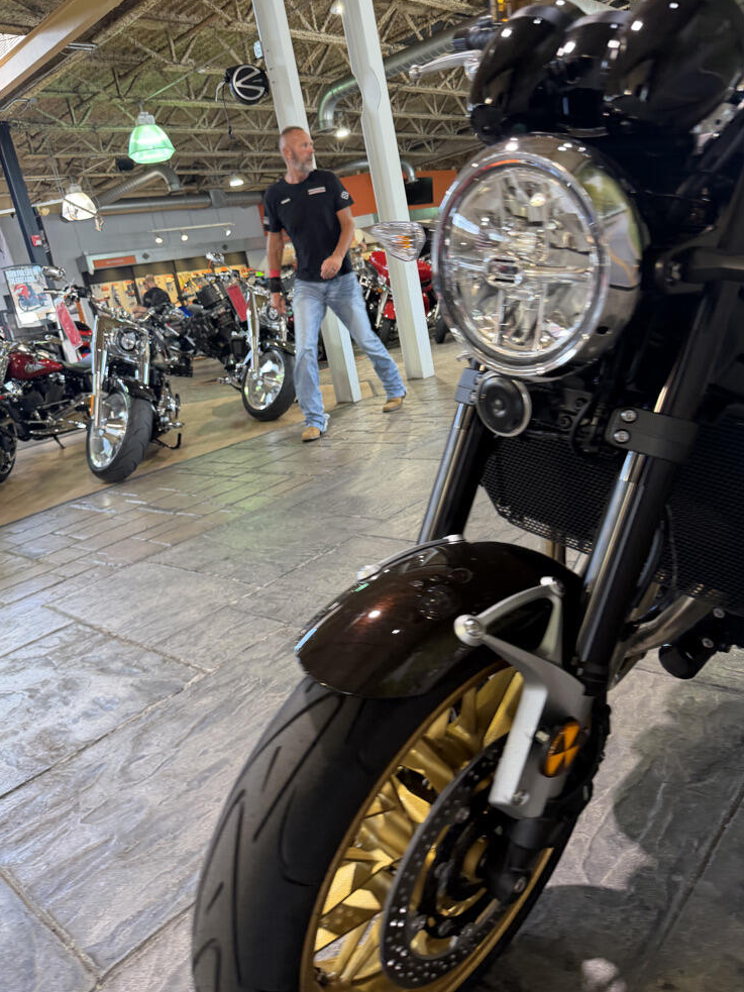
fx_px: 717
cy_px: 482
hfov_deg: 54.9
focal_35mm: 25
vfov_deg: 69.4
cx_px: 382
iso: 100
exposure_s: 1/60
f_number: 1.78
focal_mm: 6.76
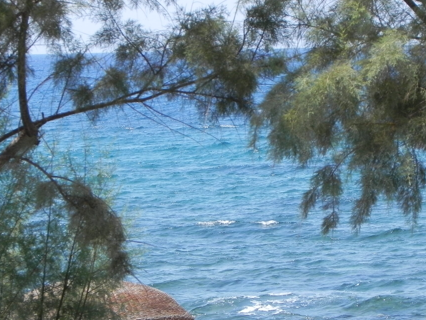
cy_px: 196
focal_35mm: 275
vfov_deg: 5.4
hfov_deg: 7.2
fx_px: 3385
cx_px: 257
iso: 160
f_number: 6.3
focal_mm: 32.7
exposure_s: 1/416
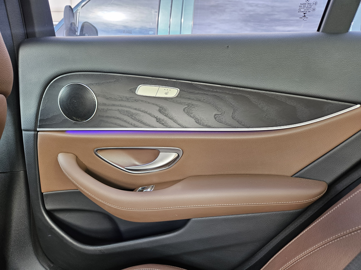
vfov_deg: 58.9
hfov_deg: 73.9
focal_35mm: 23
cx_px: 180
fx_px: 240
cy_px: 135
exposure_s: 1/120
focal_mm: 5.4
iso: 200
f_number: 1.8
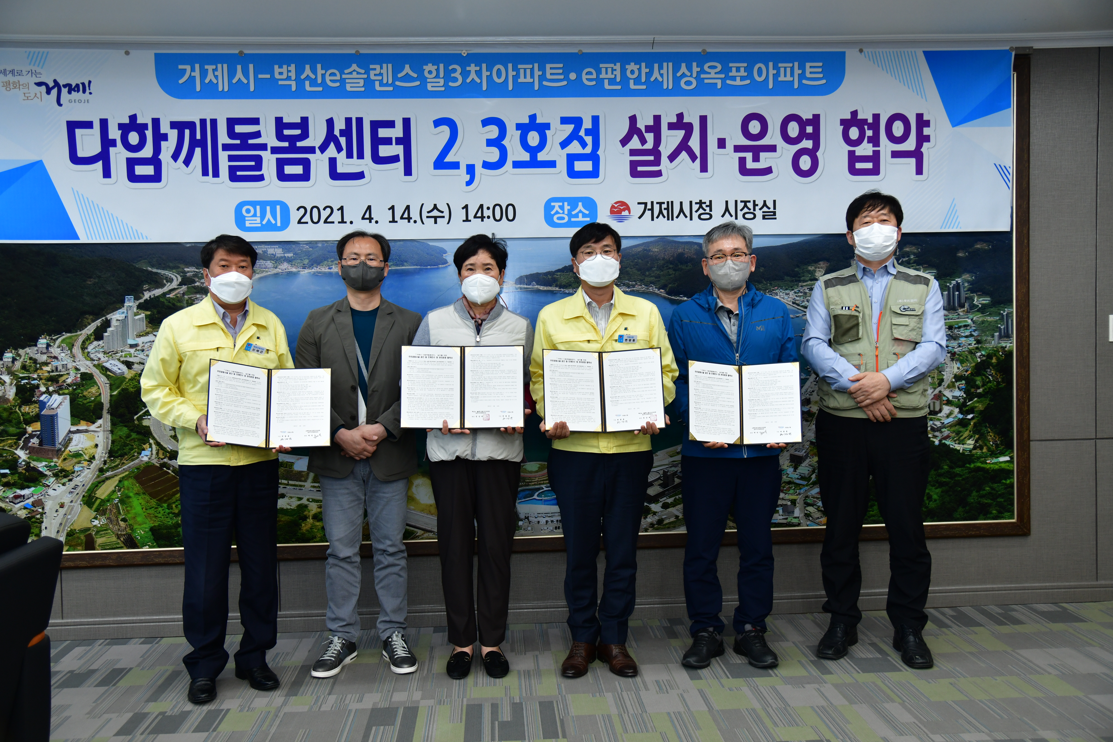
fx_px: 1082
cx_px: 547
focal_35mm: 35
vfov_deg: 37.8
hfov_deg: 54.4
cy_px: 373
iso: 800
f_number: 4
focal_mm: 34
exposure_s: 1/250
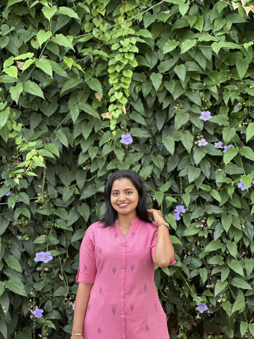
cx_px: 127
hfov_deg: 19.1
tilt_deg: +3.3
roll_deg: -0.9
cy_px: 170
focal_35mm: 77
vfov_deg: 25.3
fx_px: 753
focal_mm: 9
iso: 200
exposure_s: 1/121
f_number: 2.8
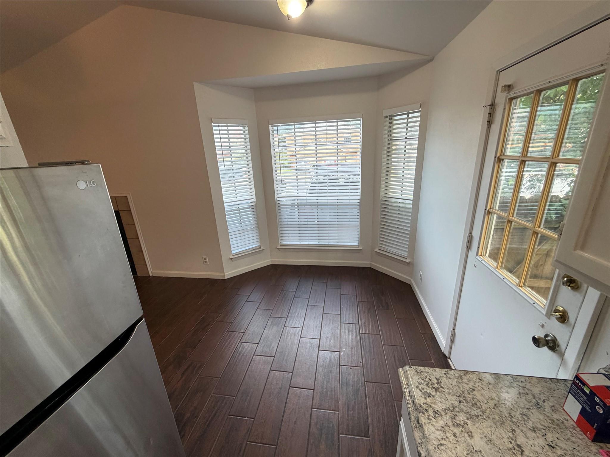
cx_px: 305
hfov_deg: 102.1
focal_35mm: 14
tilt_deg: -17.6
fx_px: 247
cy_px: 228
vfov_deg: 85.7
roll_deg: +3.6
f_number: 2.2
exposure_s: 1/60
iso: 160
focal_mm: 2.22
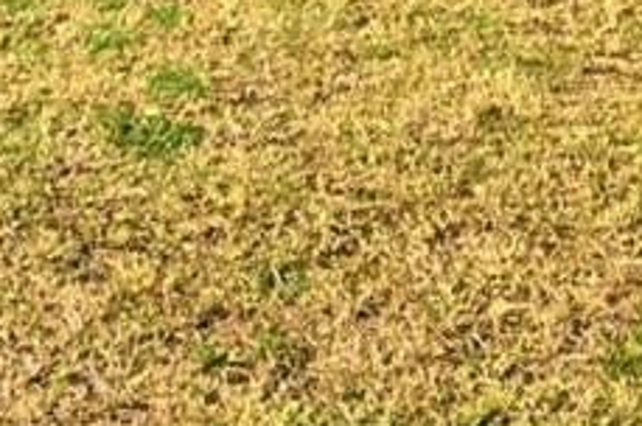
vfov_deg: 10.3
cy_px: -762
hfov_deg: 18.2
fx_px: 1870
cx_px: 838
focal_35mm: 105
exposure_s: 1/2000
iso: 100
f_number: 4.5
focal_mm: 10
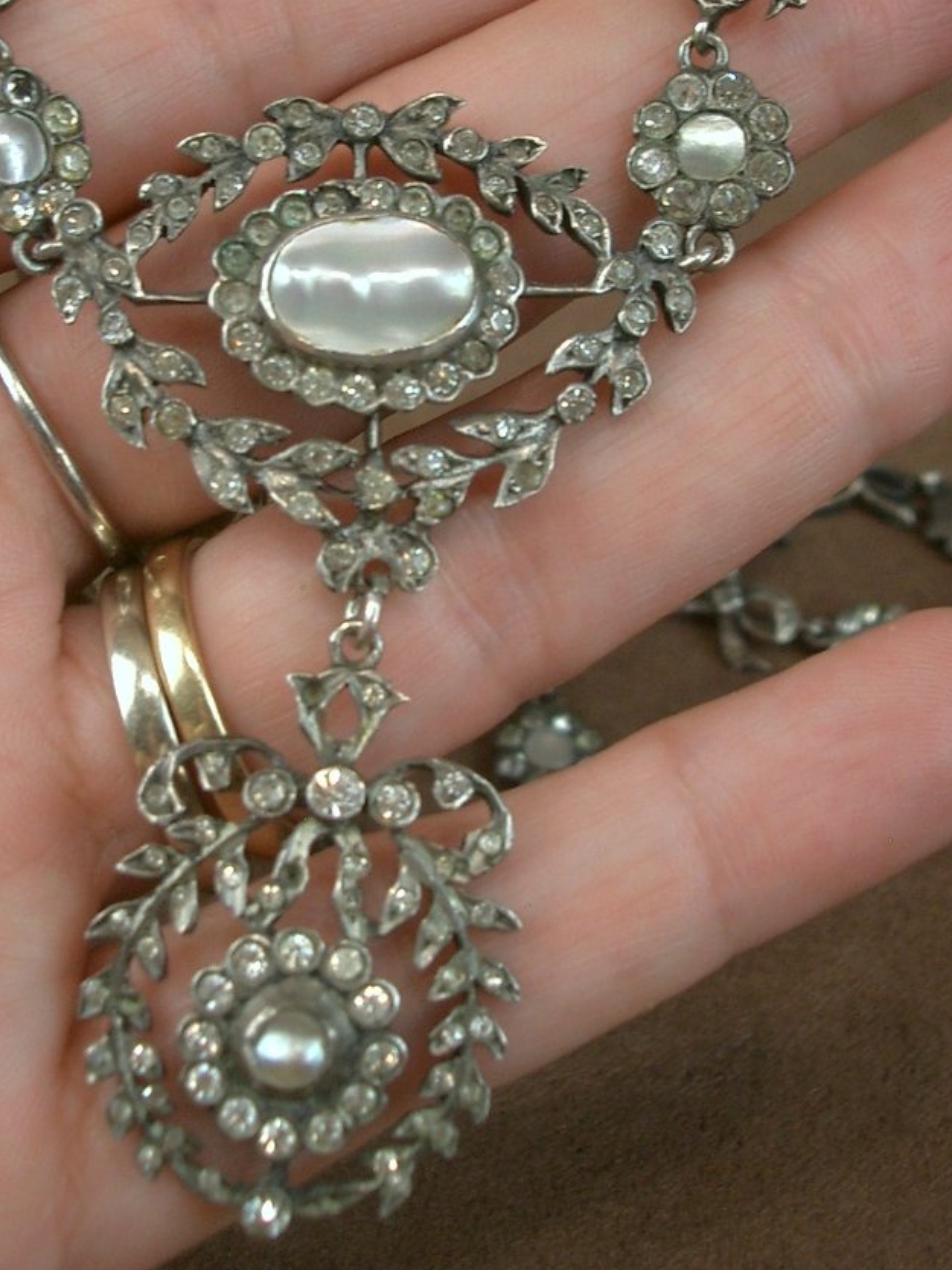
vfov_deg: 32.5
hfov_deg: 24.8
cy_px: 437
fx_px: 2165
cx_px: 439
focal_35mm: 59
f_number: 2.8
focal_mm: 6.8
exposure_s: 1/60
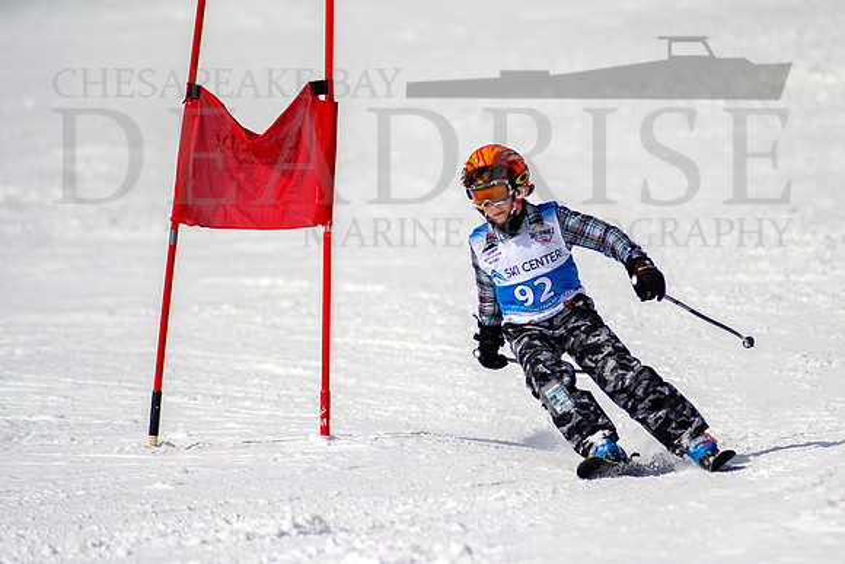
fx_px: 13505
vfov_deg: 2.4
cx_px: 489
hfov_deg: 3.6
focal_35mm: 575
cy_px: 280
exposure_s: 1/6400
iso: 100
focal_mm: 300
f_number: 2.8
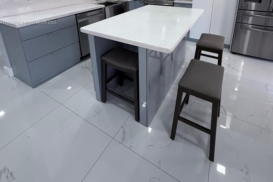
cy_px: 23
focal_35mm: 20
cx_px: 140
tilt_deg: -16.6
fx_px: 152
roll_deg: -0.5
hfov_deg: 84.0
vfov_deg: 54.9
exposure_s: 1/120
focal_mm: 2.22
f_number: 2.2
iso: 200
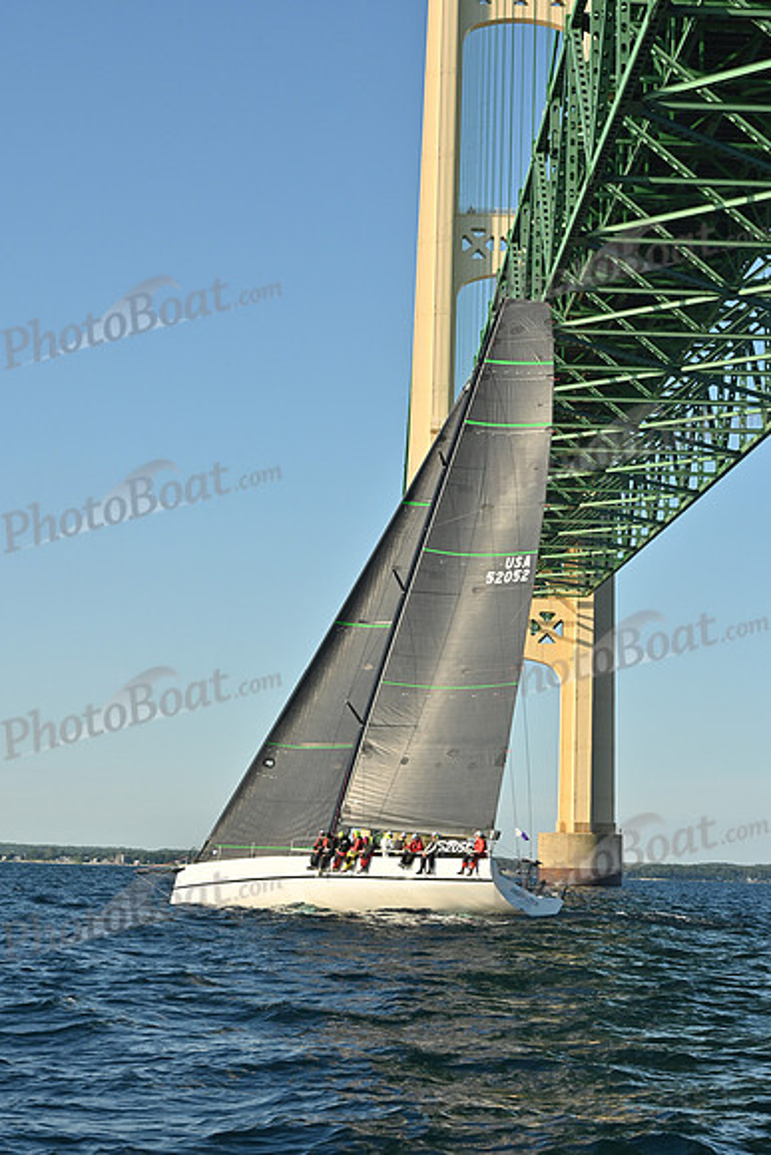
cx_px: 386
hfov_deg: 19.5
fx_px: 2247
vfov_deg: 28.8
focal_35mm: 70
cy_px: 578
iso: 800
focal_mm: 70
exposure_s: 1/1000
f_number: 10
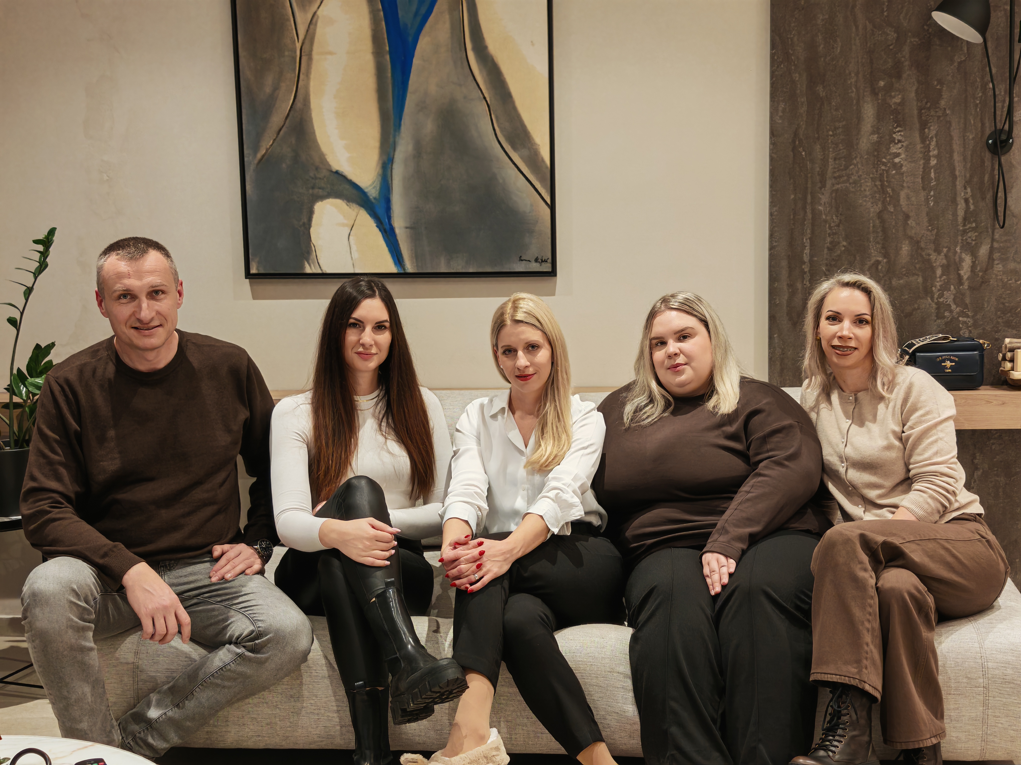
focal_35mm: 48
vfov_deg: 30.3
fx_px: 1416
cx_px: 510
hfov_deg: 39.7
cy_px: 382
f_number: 1.4
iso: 100
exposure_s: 1/50
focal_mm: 6.83
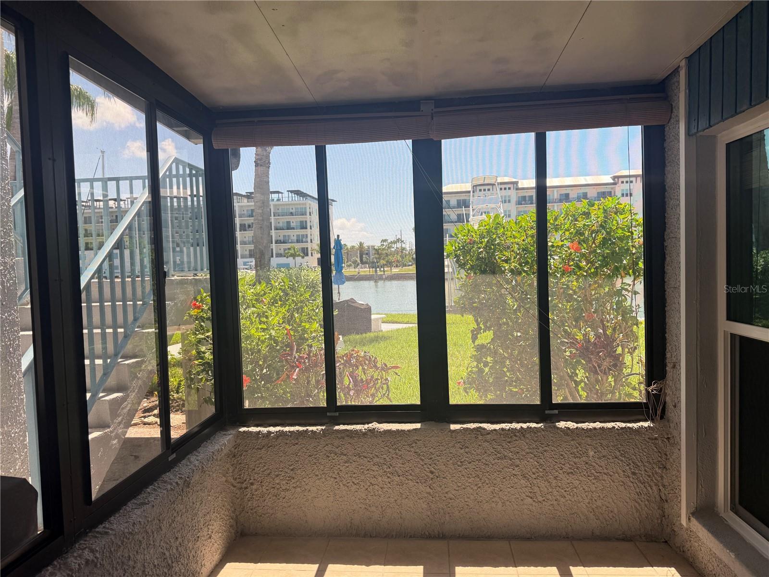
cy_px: 288
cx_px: 384
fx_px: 533
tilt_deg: -5.6
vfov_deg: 56.8
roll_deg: +1.7
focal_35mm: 24
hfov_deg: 71.6
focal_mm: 6.76
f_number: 1.78
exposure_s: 1/551
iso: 80
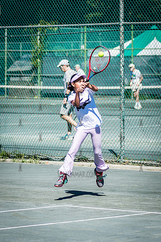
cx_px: 67
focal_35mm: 222
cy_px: 124
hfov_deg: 6.2
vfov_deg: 9.3
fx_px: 1492
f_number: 4
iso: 200
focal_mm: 112
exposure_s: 1/2000
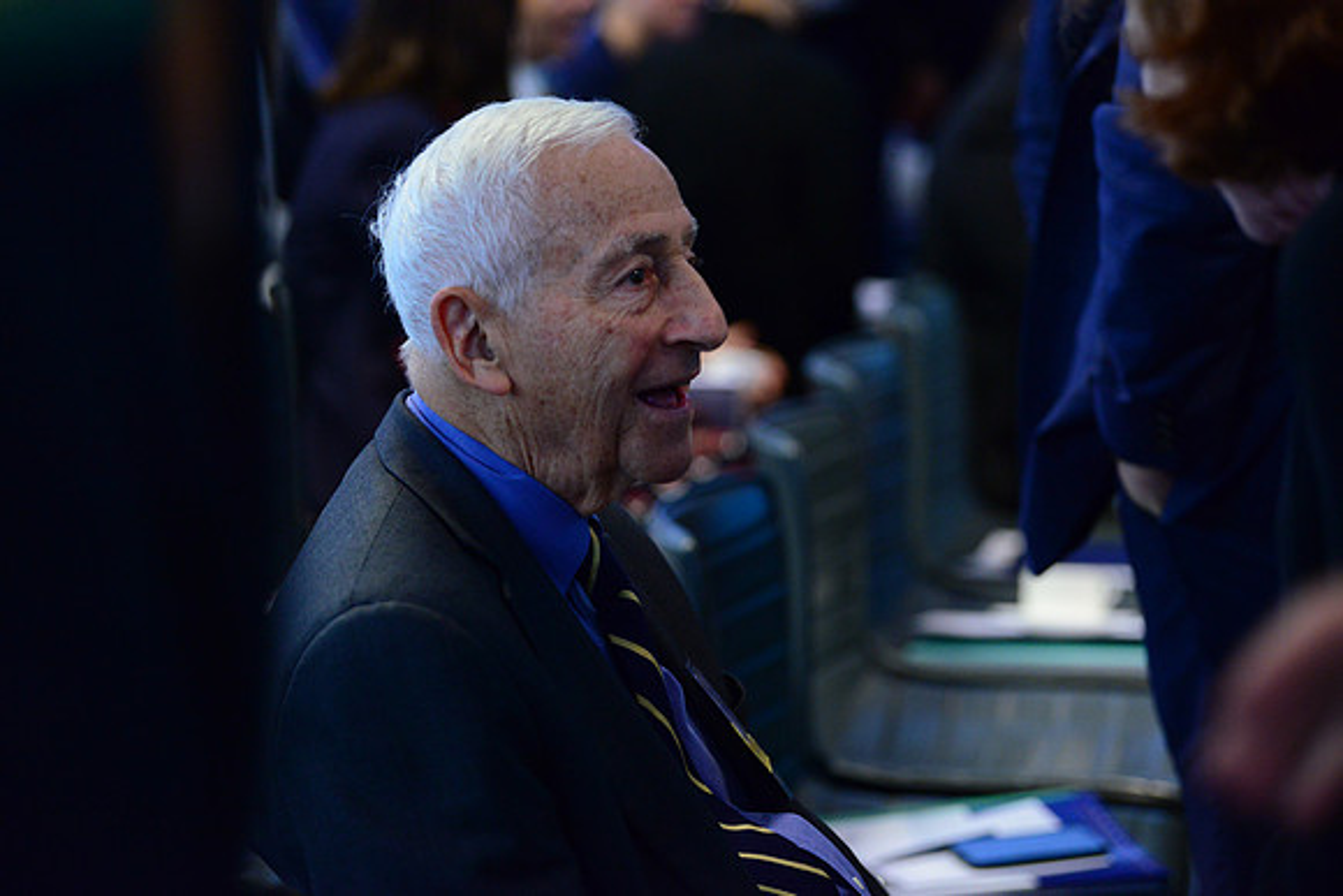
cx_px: 672
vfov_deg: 12.5
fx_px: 4104
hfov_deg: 18.6
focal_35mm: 110
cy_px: 448
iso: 4000
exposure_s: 1/160
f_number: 2.8
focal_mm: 110
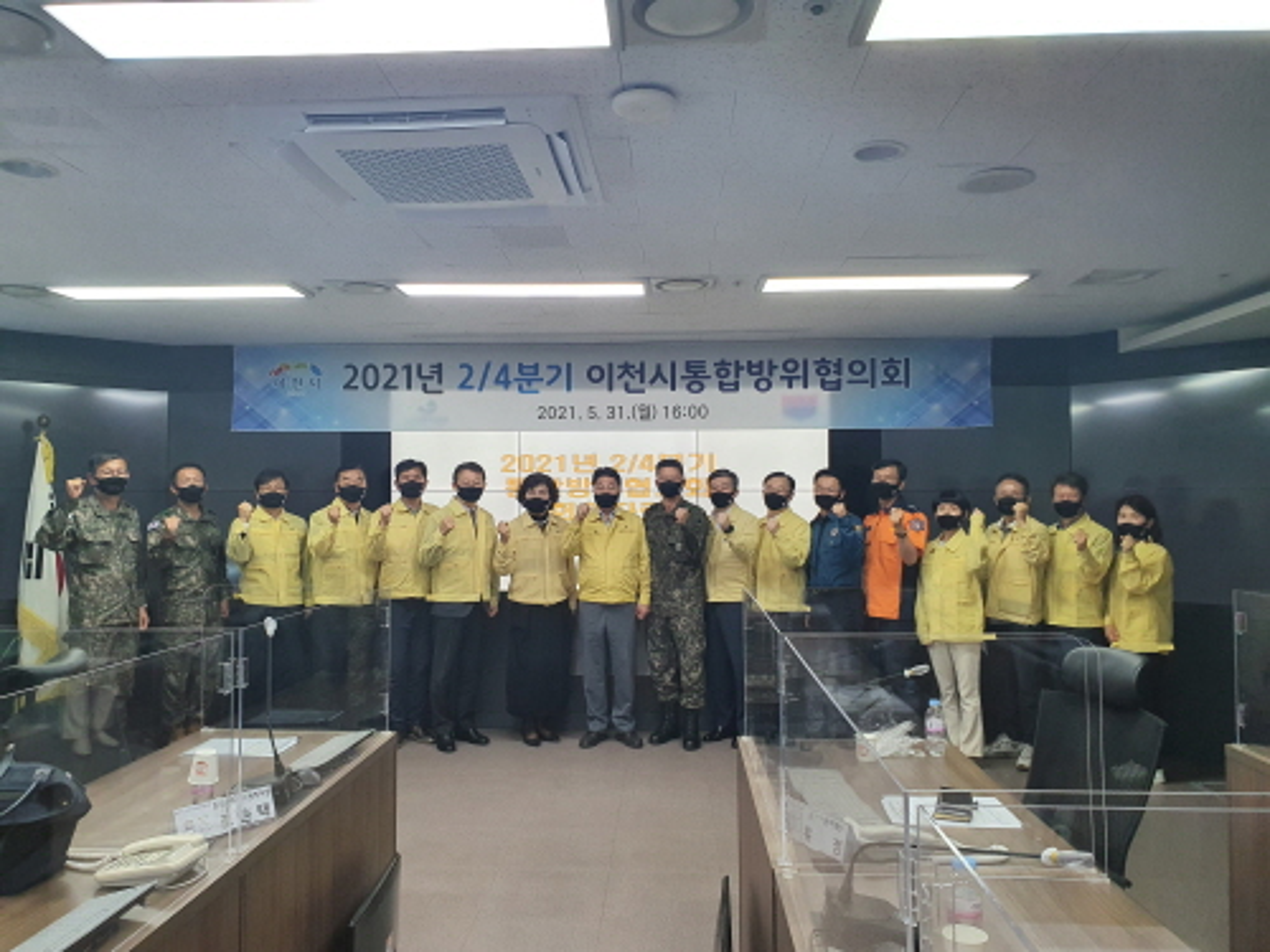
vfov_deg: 53.1
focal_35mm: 26
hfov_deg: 67.3
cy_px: 476
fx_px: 954
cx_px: 635
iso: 200
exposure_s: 1/120
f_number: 2.4
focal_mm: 4.32
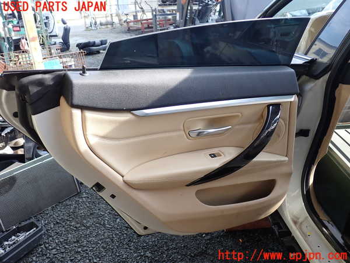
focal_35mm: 30
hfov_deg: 60.0
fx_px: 303
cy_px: 132
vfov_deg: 46.8
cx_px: 175
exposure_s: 1/160
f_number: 2.3
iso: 100
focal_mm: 5.4
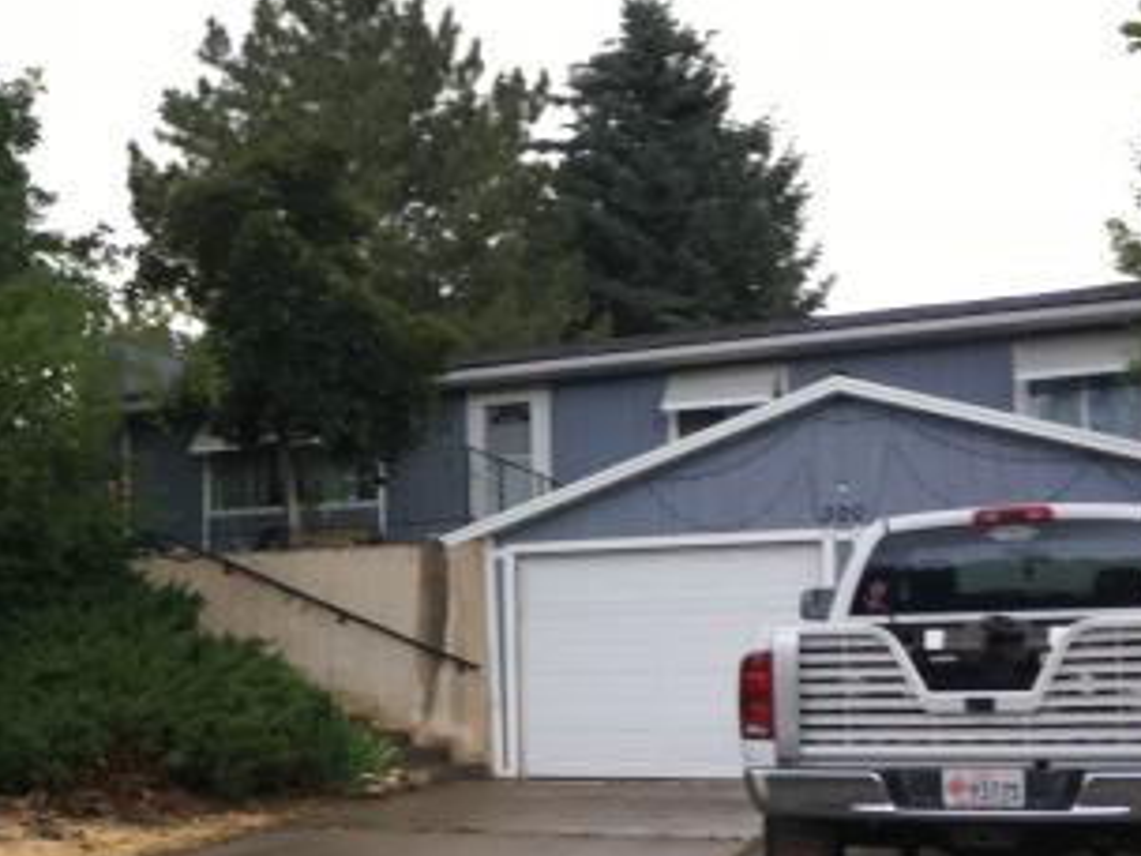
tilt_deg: +4.1
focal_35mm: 61
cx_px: 49
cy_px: 661
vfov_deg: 23.7
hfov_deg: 29.9
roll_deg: +1.7
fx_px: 2011
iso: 25
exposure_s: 1/120
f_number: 2.2
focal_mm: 4.15
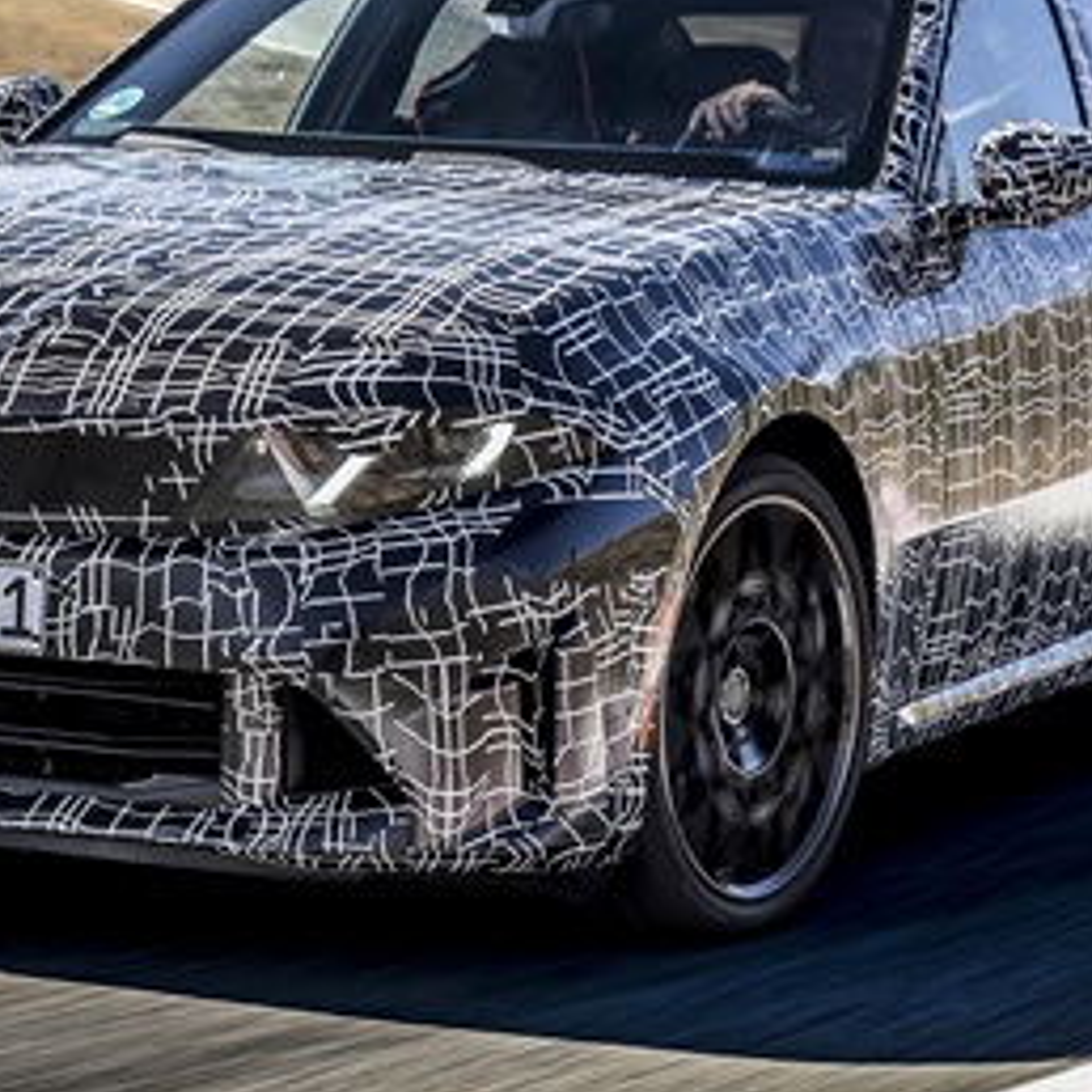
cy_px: 512
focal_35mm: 125
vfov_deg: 14.0
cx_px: 643
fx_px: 4461
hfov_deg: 13.9
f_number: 6.3
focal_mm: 38
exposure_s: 1/25
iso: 32
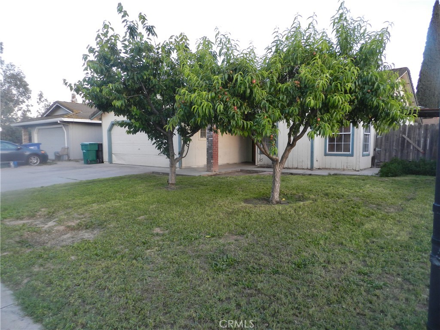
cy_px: 165
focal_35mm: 23
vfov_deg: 58.9
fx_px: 292
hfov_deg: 73.9
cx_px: 220
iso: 160
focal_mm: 4
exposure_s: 1/50
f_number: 3.4
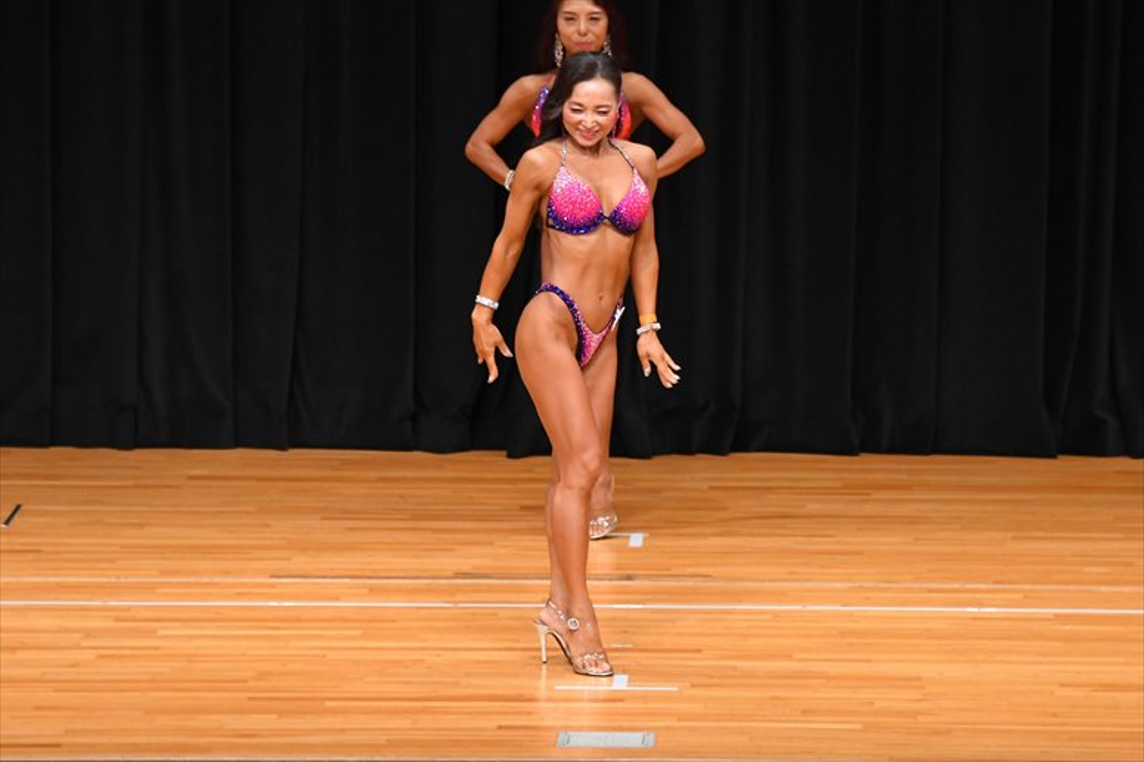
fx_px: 8099
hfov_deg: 8.1
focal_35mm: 255
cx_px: 572
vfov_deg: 5.4
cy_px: 381
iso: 4000
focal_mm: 170
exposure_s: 1/400
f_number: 5.6
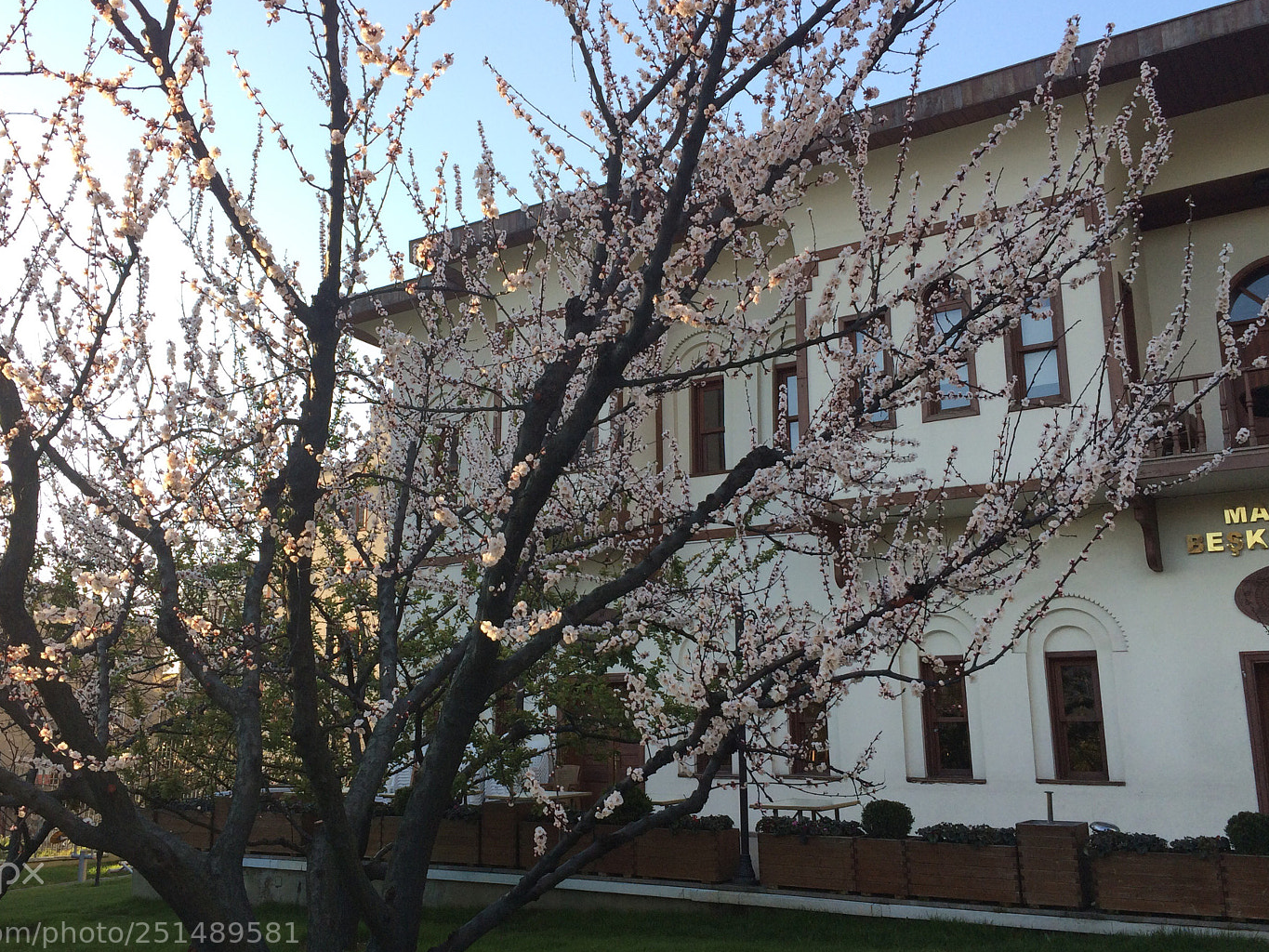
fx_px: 1247
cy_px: 448
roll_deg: -0.1
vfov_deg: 41.8
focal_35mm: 34
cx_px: 557
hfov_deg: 53.8
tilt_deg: +11.2
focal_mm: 4.15
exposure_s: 1/402
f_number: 2.2
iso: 32
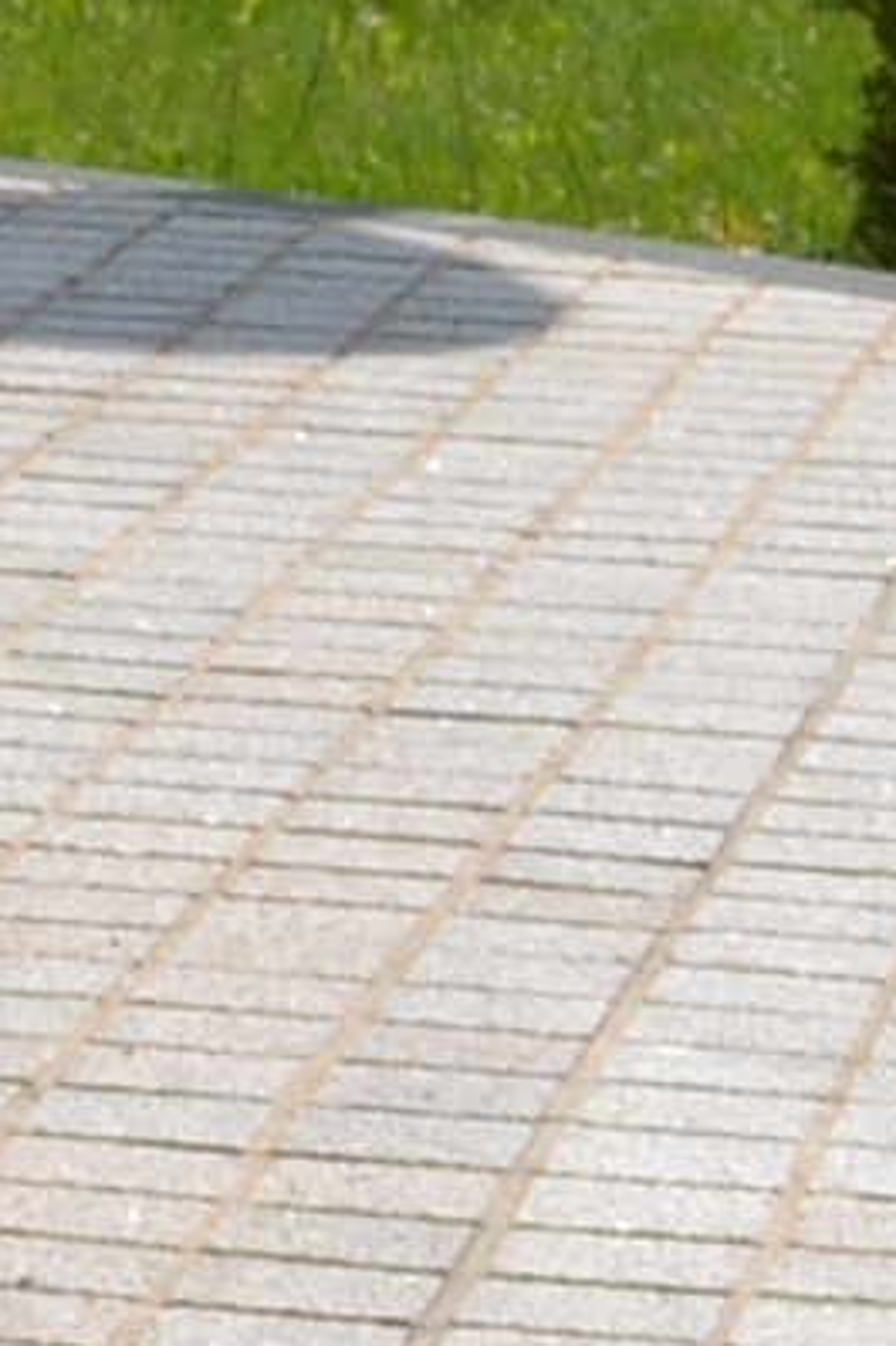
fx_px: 11433
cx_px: -3334
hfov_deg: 4.0
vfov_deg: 6.6
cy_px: -974
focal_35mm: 306
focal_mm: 22
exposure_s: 1/200
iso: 100
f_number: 10
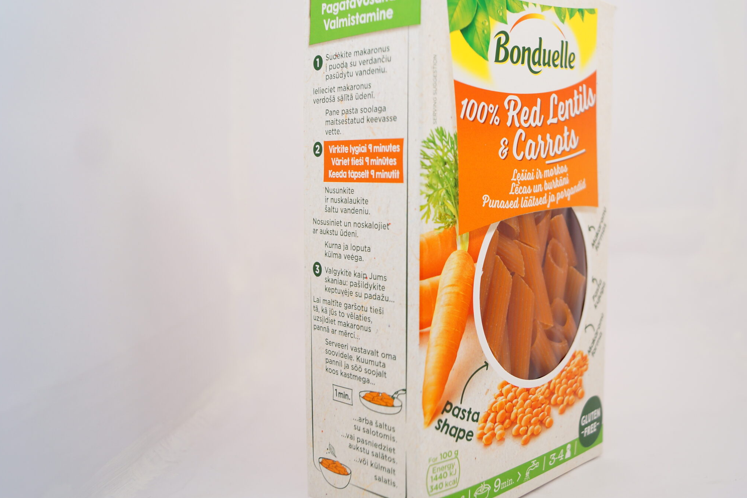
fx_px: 788
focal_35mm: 38
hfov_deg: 50.3
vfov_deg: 35.1
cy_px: 250
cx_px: 457
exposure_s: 1/40
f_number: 3.5
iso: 100
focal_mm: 20
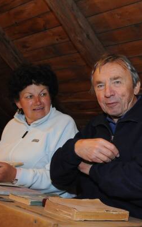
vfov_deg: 36.3
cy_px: 110
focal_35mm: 56
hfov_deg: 23.0
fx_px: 346
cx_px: 104
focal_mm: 35
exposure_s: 1/25
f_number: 8
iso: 4000
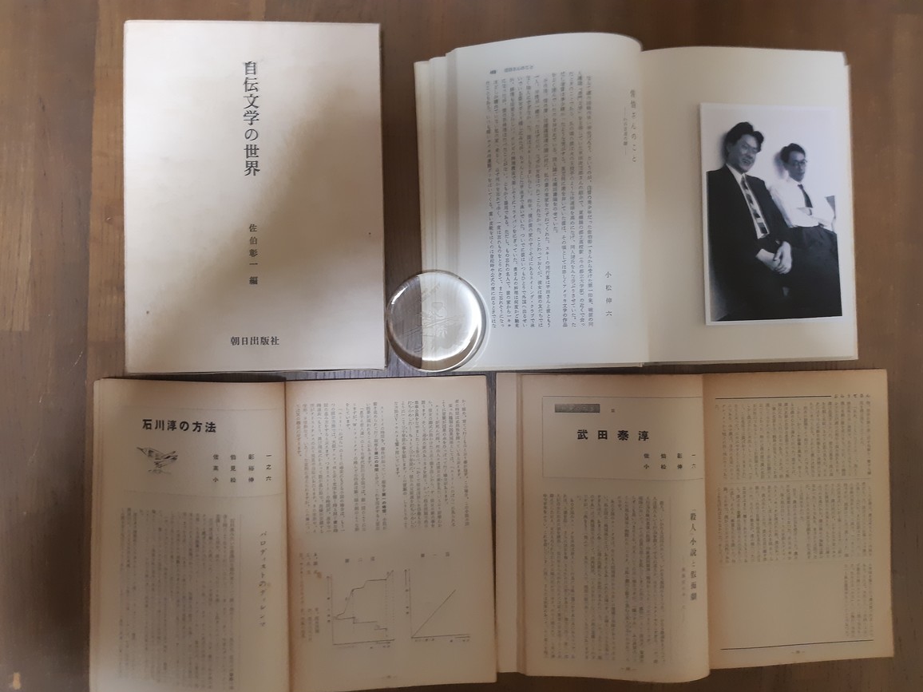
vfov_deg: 51.3
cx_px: 466
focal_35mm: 27
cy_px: 356
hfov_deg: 65.3
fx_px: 720
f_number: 1.7
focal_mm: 3.93
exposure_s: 1/24
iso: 250
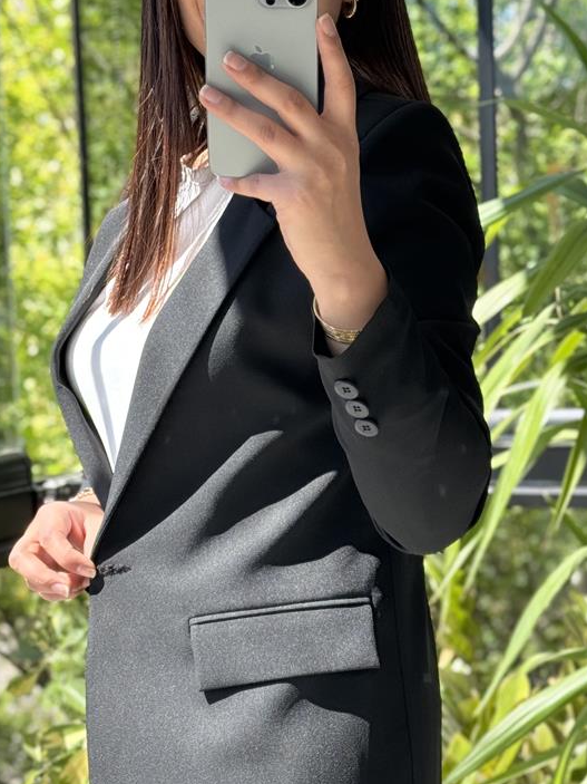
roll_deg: +1.7
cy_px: 451
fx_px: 2058
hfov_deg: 16.2
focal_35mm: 91
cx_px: 355
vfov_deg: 21.5
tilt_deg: -19.2
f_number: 1.78
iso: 64
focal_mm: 6.76
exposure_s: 1/244
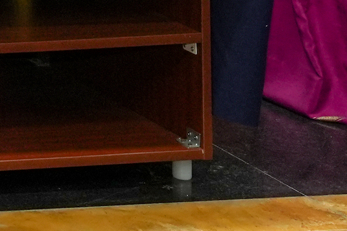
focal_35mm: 278
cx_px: -414
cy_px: -496
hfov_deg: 7.1
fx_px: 2679
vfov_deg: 4.7
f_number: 4
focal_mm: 42
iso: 1000
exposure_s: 1/125
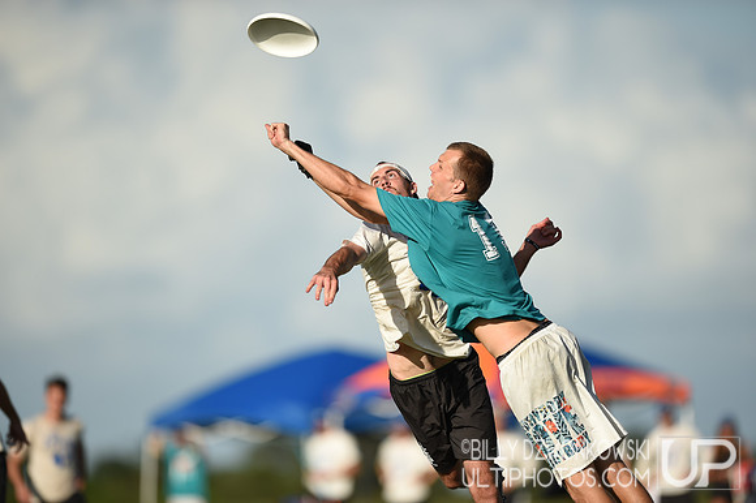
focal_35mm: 400
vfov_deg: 3.4
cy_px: 252
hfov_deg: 5.2
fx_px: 8395
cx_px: 378
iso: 125
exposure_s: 1/3200
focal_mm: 400
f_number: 2.8
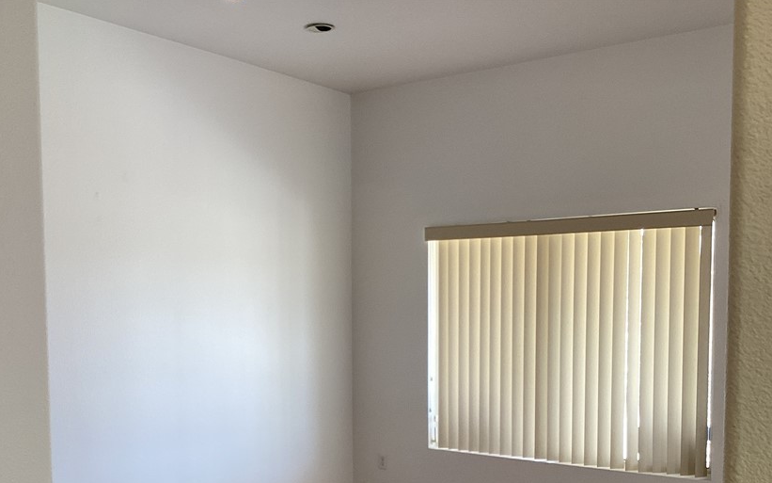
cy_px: 358
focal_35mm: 41
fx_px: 863
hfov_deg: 48.0
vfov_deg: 30.8
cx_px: 322
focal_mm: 3.3
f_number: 2.4
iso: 64
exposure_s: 1/60
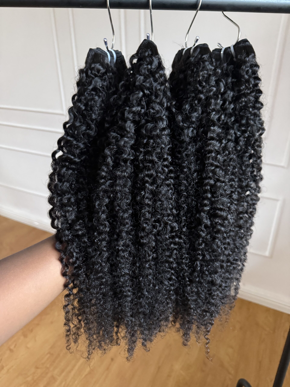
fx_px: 268
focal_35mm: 24
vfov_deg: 71.6
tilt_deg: -27.3
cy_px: 194
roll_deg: -1.2
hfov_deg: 56.8
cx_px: 145
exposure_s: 1/30
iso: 1250
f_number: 1.78
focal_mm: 6.76
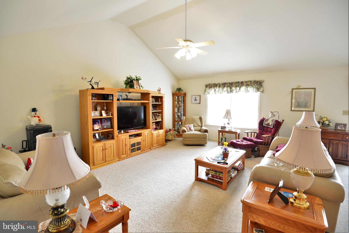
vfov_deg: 73.8
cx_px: 174
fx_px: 155
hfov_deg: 96.7
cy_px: 116
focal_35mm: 16
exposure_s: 1/30
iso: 640
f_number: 4
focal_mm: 16
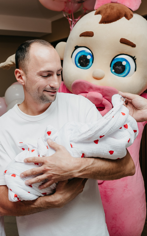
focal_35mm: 44
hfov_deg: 29.1
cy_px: 115
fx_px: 282
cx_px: 52
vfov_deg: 45.3
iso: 160
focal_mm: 28
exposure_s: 1/160
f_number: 4
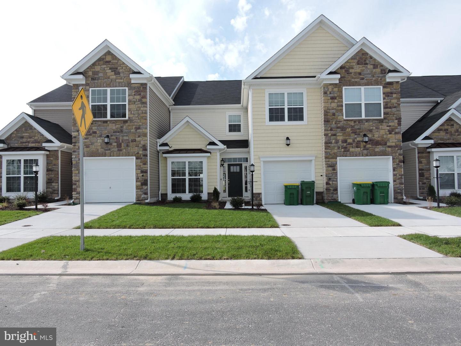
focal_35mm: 24
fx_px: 320
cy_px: 173
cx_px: 230
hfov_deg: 71.6
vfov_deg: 56.8
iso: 100
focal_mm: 4.3
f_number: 3.3
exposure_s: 1/800
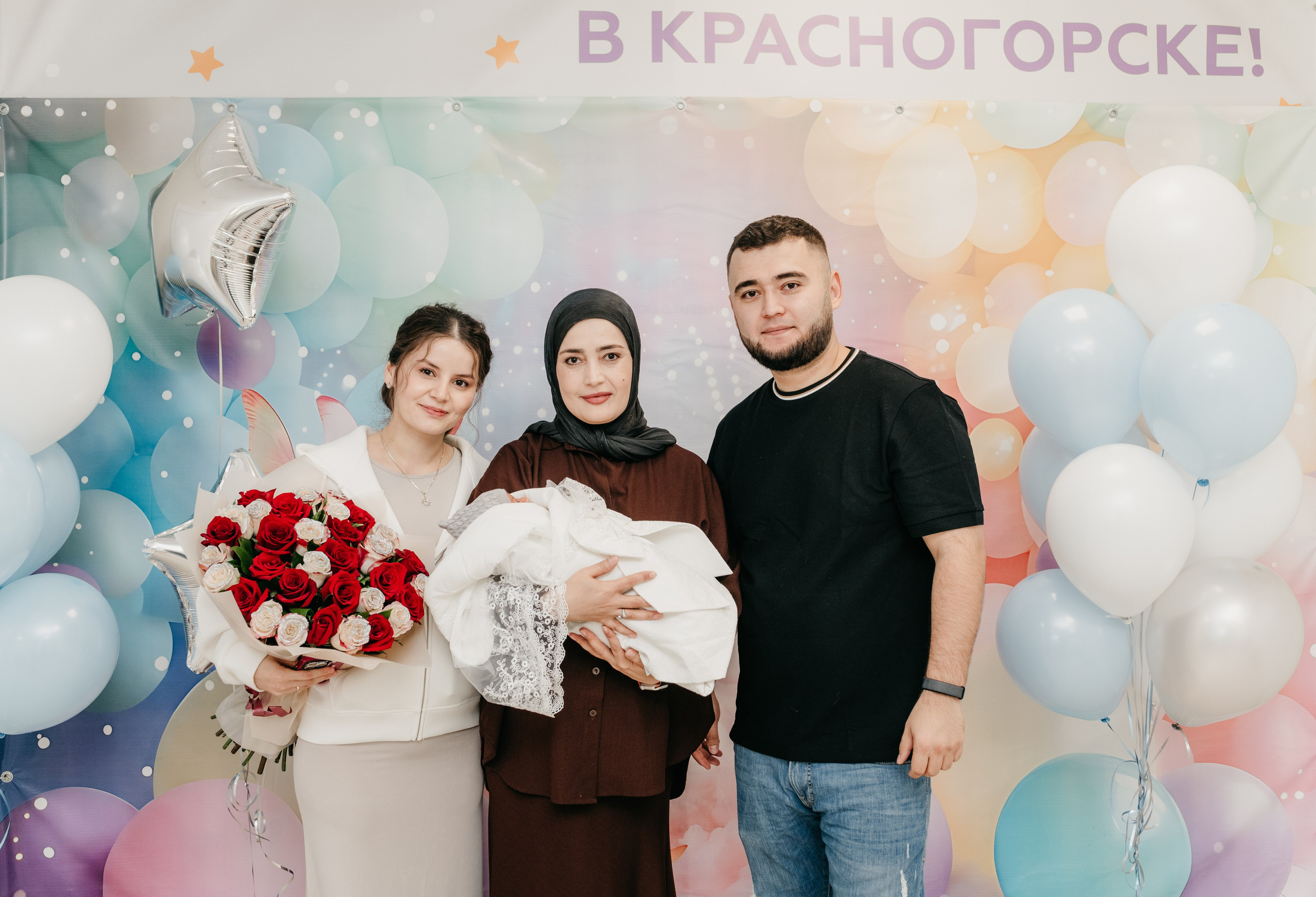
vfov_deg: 37.5
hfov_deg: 52.9
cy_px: 445
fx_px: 1322
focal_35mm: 36
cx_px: 663
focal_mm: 35
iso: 400
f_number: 4
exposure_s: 1/160
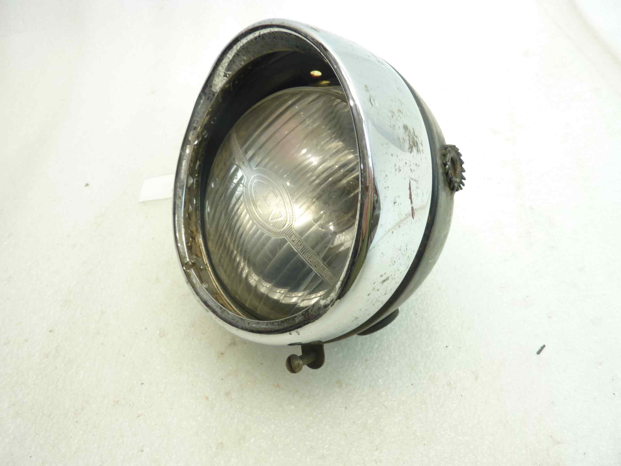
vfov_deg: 54.9
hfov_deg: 69.4
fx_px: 448
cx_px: 310
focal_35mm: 25
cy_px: 233
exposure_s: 1/15
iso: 80
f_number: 3.3
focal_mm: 4.1
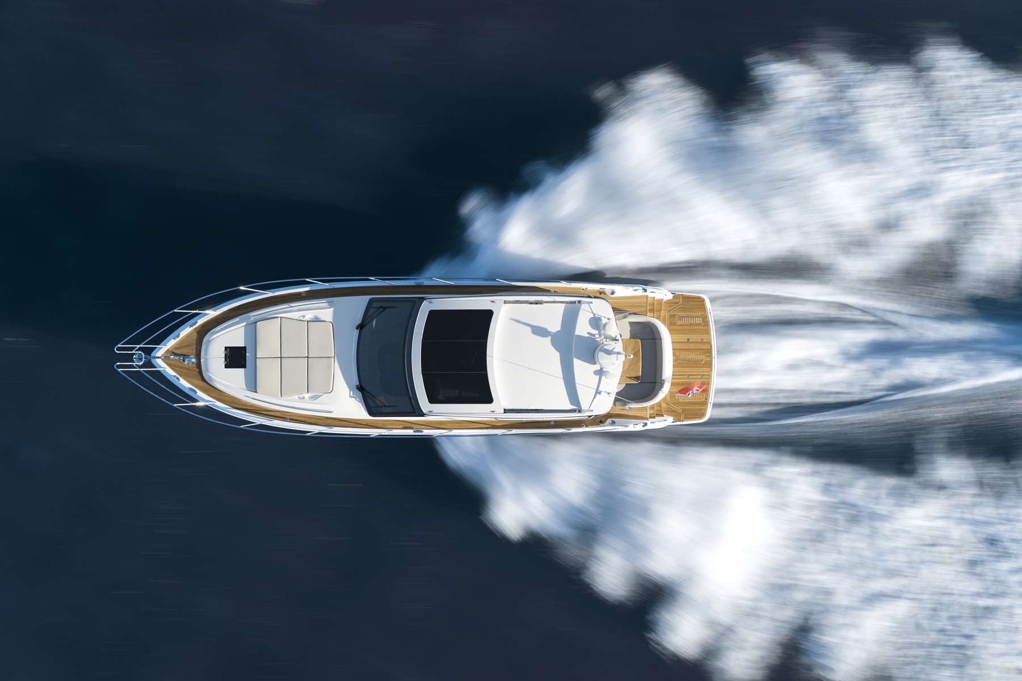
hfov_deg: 54.4
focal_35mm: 35
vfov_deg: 37.8
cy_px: 340
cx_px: 511
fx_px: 993
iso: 100
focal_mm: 35
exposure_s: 1/15
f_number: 3.5
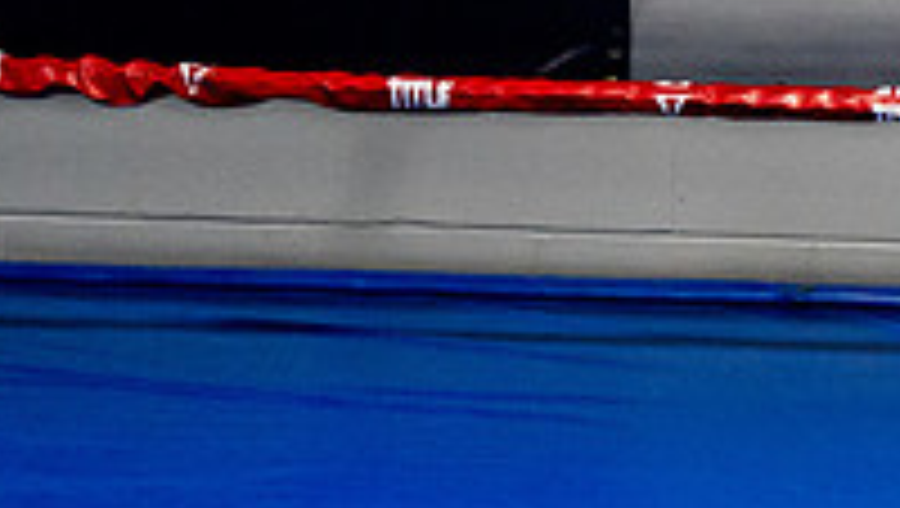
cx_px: 1274
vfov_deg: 7.6
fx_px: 3775
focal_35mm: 158
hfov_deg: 13.0
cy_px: -263
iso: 5000
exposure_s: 1/1000
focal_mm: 35
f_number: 2.8
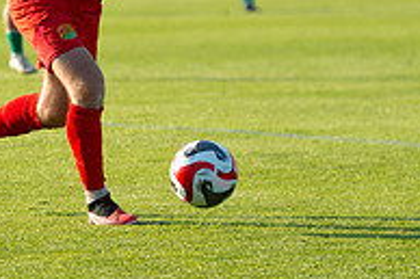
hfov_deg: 5.4
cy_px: 48
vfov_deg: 3.6
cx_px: 93
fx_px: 4476
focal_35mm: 384
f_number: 3.2
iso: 280
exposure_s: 1/1600
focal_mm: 112
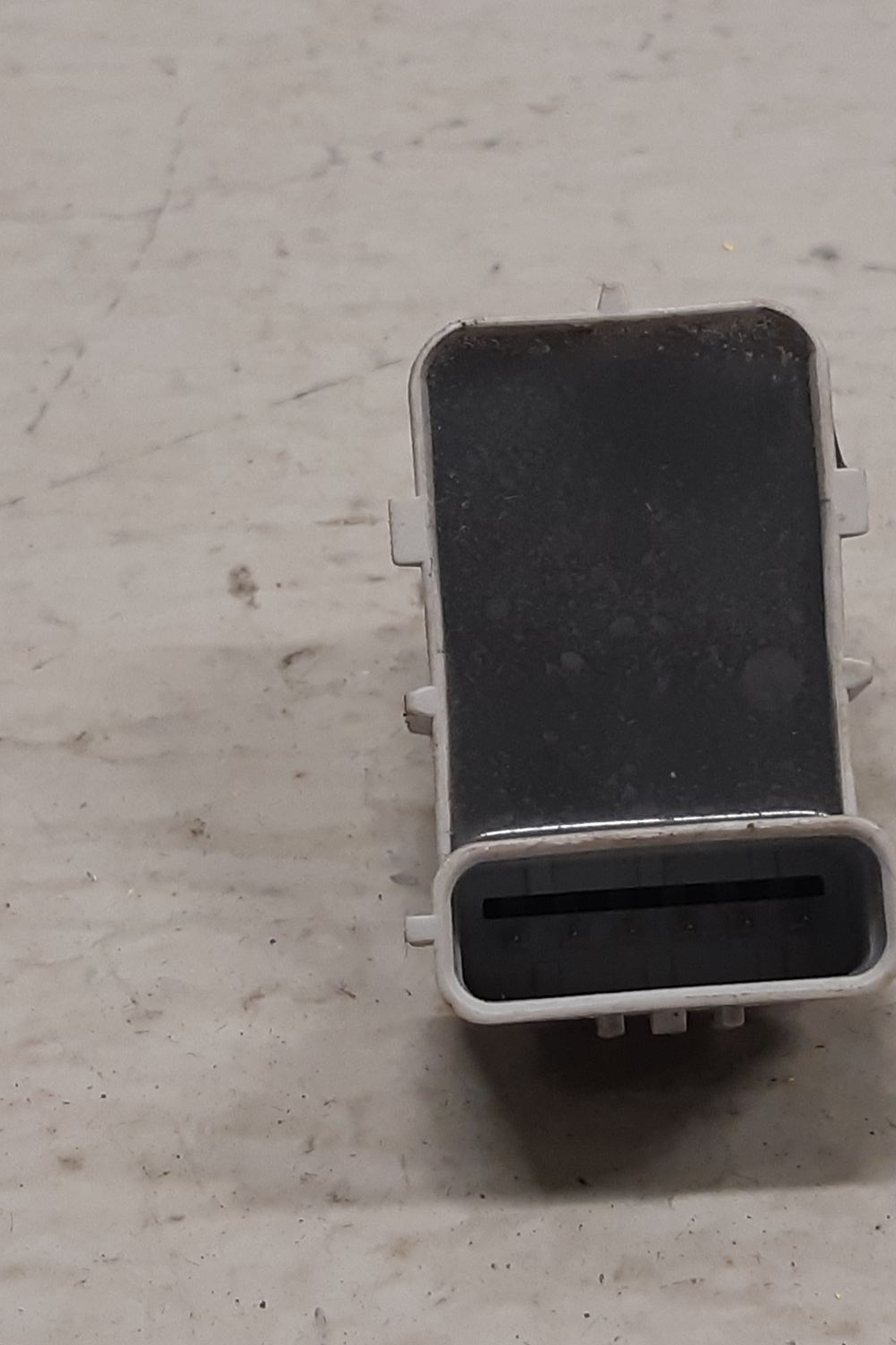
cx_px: 559
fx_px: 1381
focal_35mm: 37
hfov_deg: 35.7
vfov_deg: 51.9
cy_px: 676
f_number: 1.7
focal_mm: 3.93
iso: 125
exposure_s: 1/50
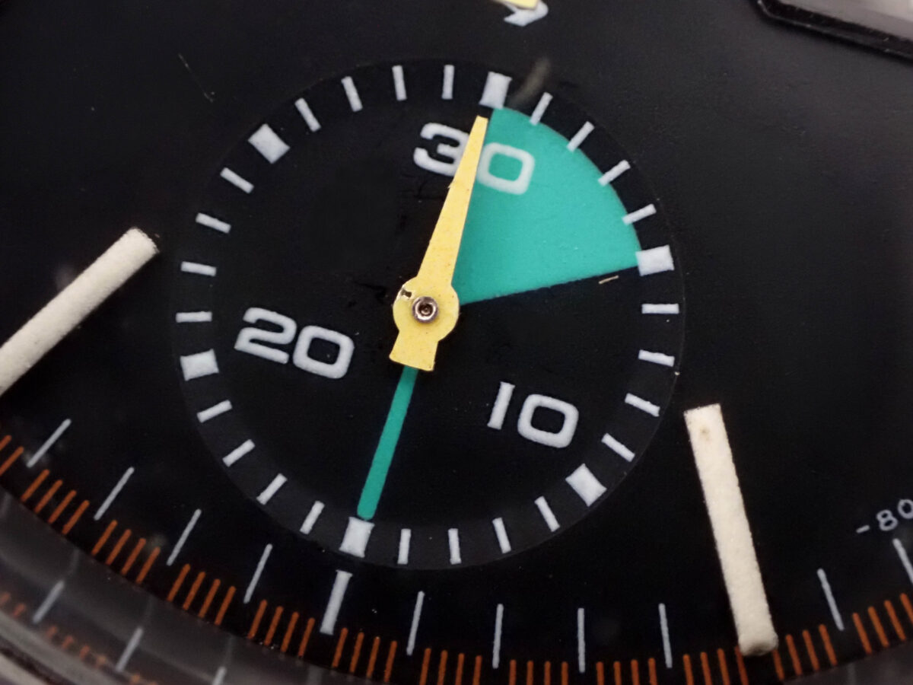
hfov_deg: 27.4
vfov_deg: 20.7
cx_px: 456
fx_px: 1873
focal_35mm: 71
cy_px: 342
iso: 1600
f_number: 3.9
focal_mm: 12.73
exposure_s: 1/25
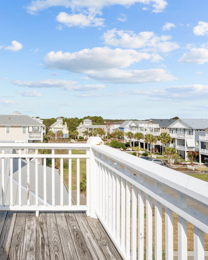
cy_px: 130
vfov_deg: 70.3
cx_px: 42
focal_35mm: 24
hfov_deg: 54.8
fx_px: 185
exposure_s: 1/100
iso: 100
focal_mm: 17
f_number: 16
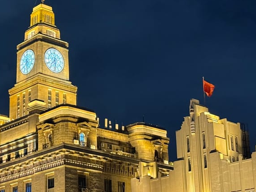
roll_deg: -0.4
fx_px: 673
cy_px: 122
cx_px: 44
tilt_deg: +15.0
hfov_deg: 21.2
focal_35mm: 91
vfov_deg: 16.2
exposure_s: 1/40
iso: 400
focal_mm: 6.76
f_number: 1.78
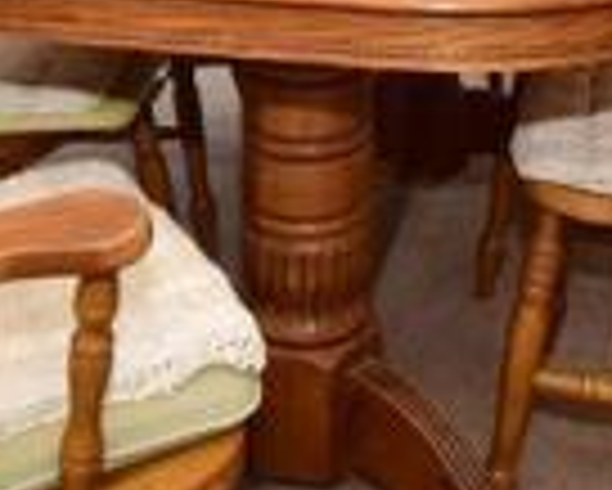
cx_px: 387
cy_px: -416
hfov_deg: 27.8
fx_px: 1233
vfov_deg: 17.7
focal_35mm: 68
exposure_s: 1/200
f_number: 13
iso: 400
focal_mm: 10
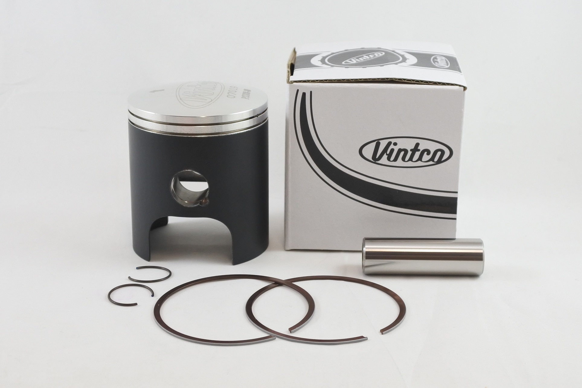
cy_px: 194
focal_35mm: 44
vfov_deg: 30.5
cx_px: 291
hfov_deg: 44.5
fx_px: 711
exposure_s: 1/125
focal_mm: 16.5
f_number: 4.5
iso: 400
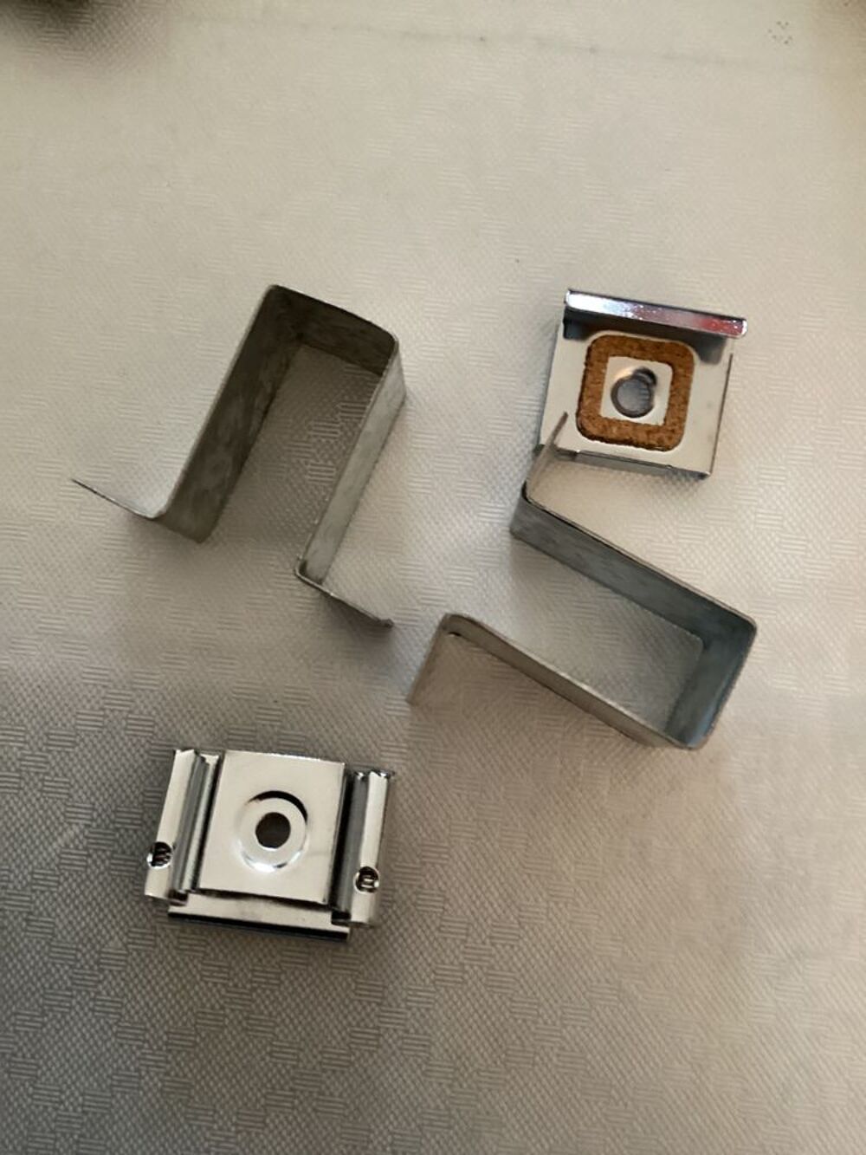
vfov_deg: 58.3
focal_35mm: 31
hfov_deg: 45.4
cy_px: 578
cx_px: 433
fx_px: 1034
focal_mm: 3.3
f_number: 2.4
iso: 400
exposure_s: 1/25
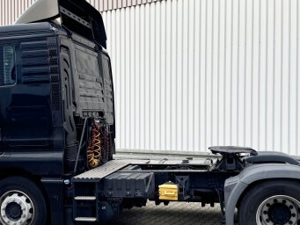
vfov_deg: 32.2
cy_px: 123
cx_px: 135
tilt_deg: -0.6
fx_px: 390
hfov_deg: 42.0
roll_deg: -0.7
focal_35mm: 45
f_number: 1.78
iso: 80
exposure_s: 1/345
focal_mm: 6.76
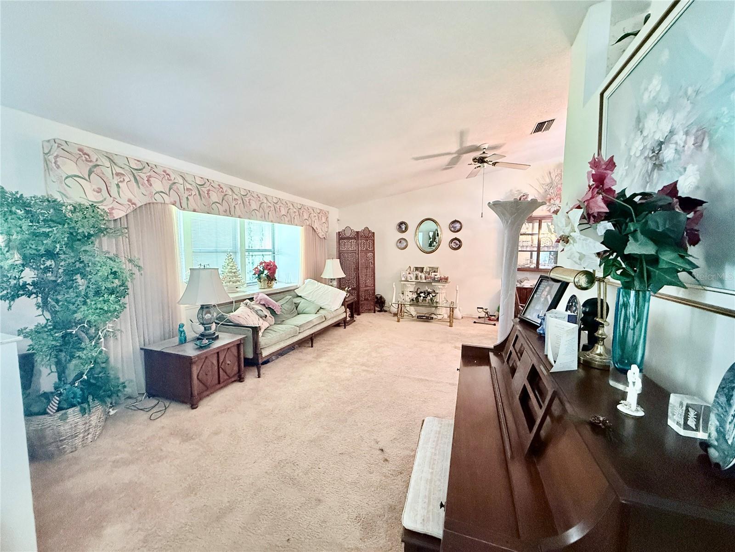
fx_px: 297
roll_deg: -1.4
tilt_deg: -4.5
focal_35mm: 14
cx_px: 368
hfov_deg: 102.1
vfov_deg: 85.7
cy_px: 276
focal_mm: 2.22
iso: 640
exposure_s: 1/60
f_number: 2.2
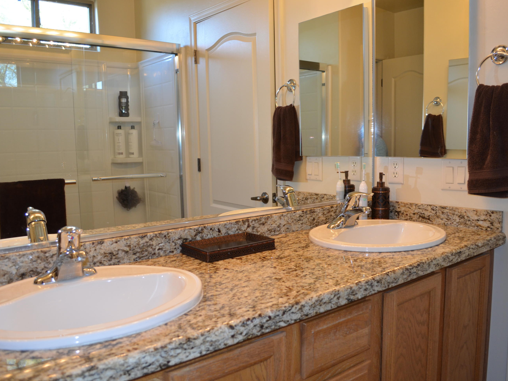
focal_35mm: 30
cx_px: 251
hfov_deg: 60.0
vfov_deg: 46.8
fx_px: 440
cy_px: 194
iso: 400
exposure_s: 1/60
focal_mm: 18
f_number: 4
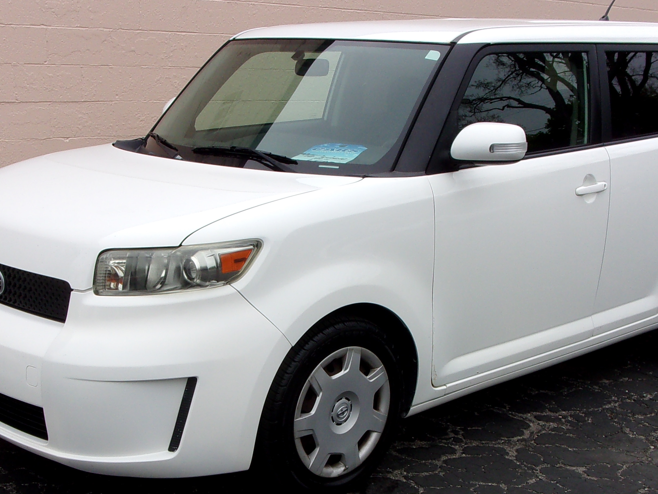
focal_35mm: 53
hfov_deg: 36.2
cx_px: 345
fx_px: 1008
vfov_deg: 27.3
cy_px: 346
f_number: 10.8
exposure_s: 1/58
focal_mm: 5.1
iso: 80
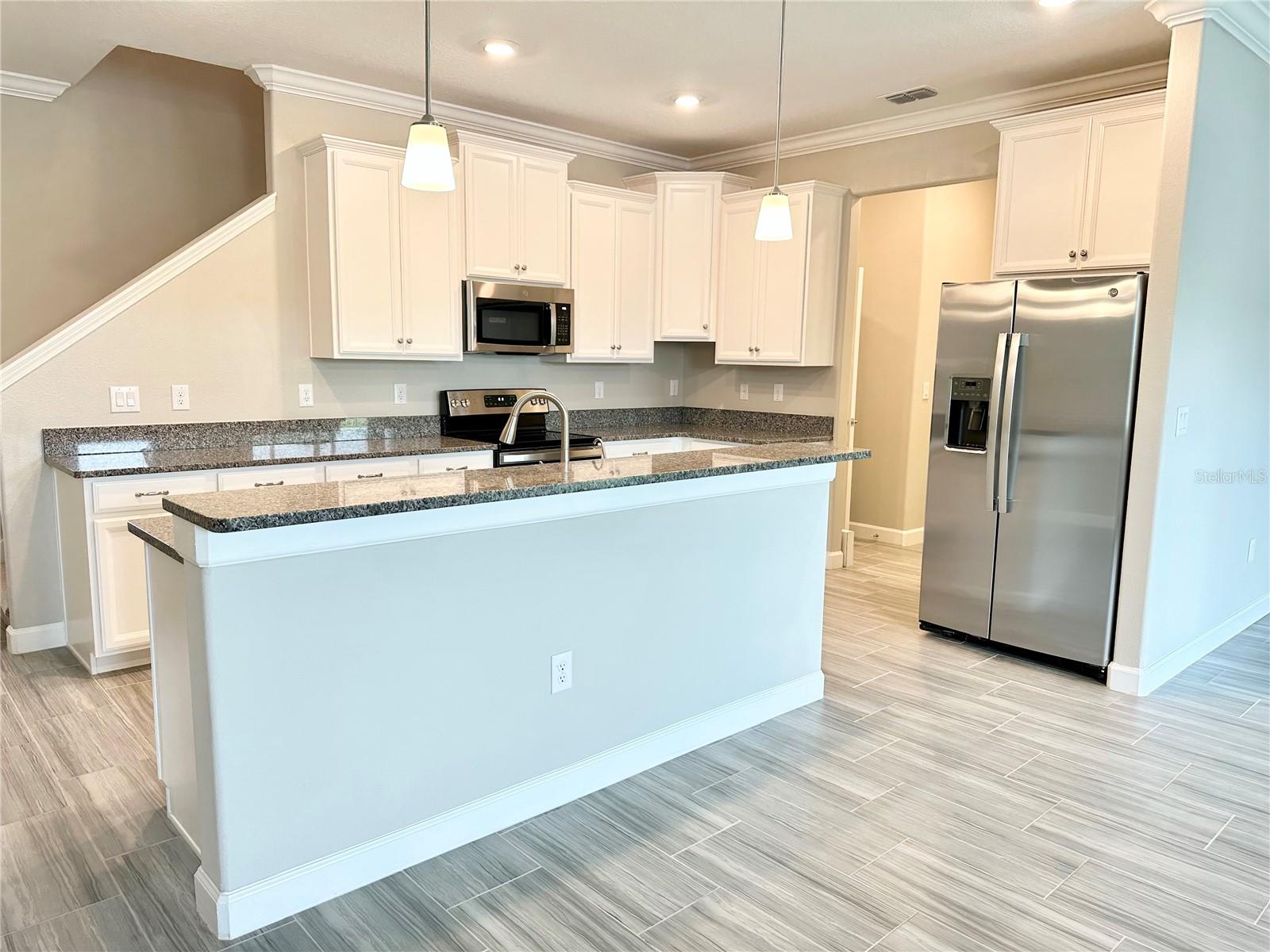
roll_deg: -0.8
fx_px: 881
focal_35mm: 24
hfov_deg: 71.6
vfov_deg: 56.8
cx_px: 635
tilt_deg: -8.3
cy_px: 476
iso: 125
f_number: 1.78
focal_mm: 6.86
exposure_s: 1/60
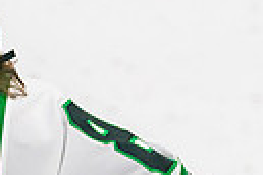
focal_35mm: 1240
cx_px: -31
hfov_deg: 1.7
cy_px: 341
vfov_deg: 1.1
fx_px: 9058
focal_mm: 162
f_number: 2.8
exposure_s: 1/1250
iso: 3200
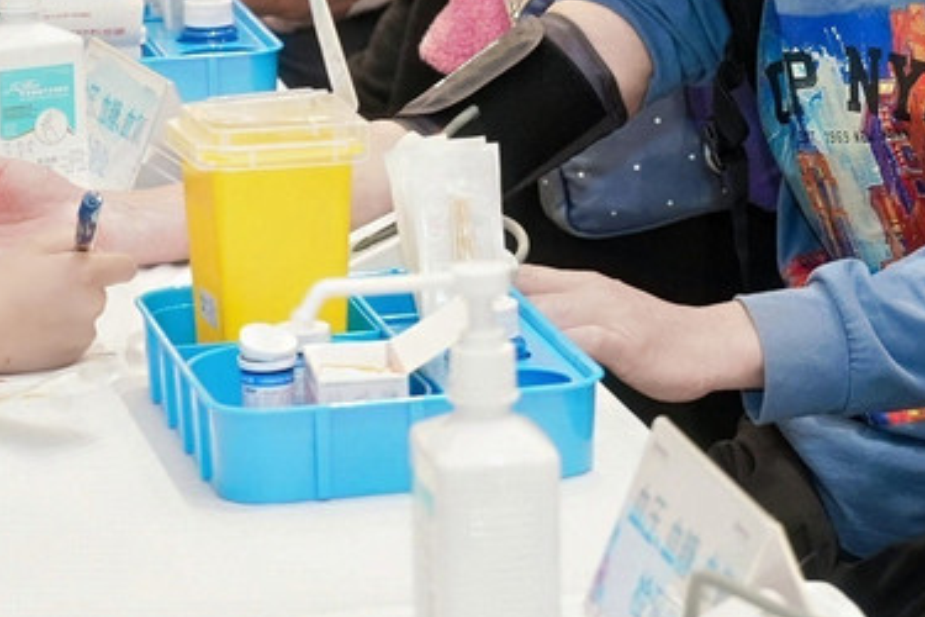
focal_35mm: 179
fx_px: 4599
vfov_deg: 7.6
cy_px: -84
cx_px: 641
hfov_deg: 11.5
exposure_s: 1/100
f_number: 3.2
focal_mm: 42
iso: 640
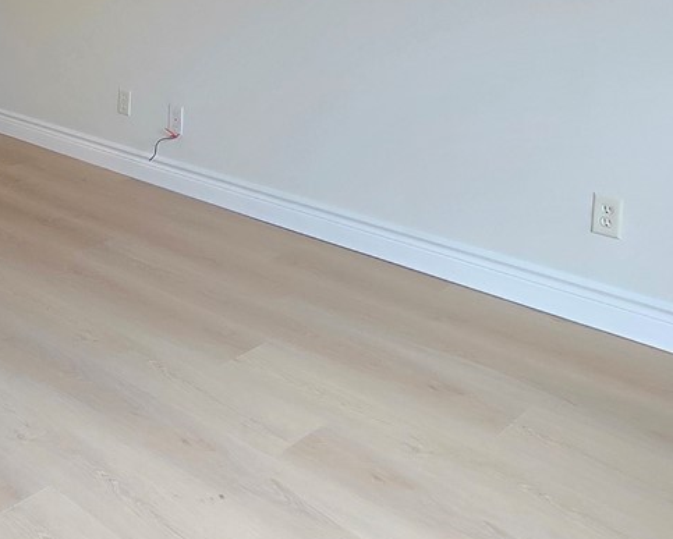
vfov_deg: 30.6
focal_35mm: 42
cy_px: -97
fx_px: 837
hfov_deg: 39.2
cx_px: 15
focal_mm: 2.2
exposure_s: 1/60
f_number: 2.2
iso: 250
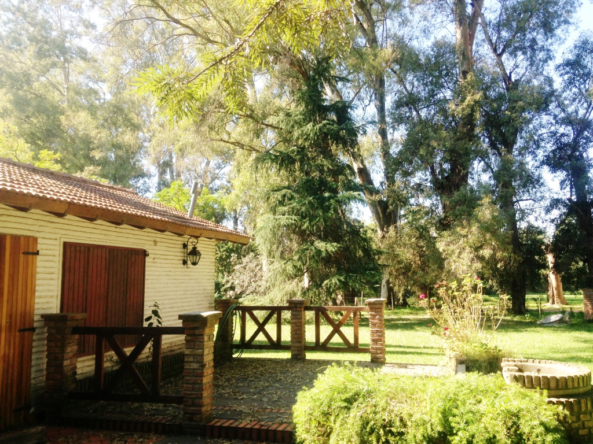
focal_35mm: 33
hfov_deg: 55.4
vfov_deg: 42.9
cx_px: 296
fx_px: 565
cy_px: 222
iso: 50
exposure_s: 1/243
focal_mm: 4.13
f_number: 2.4
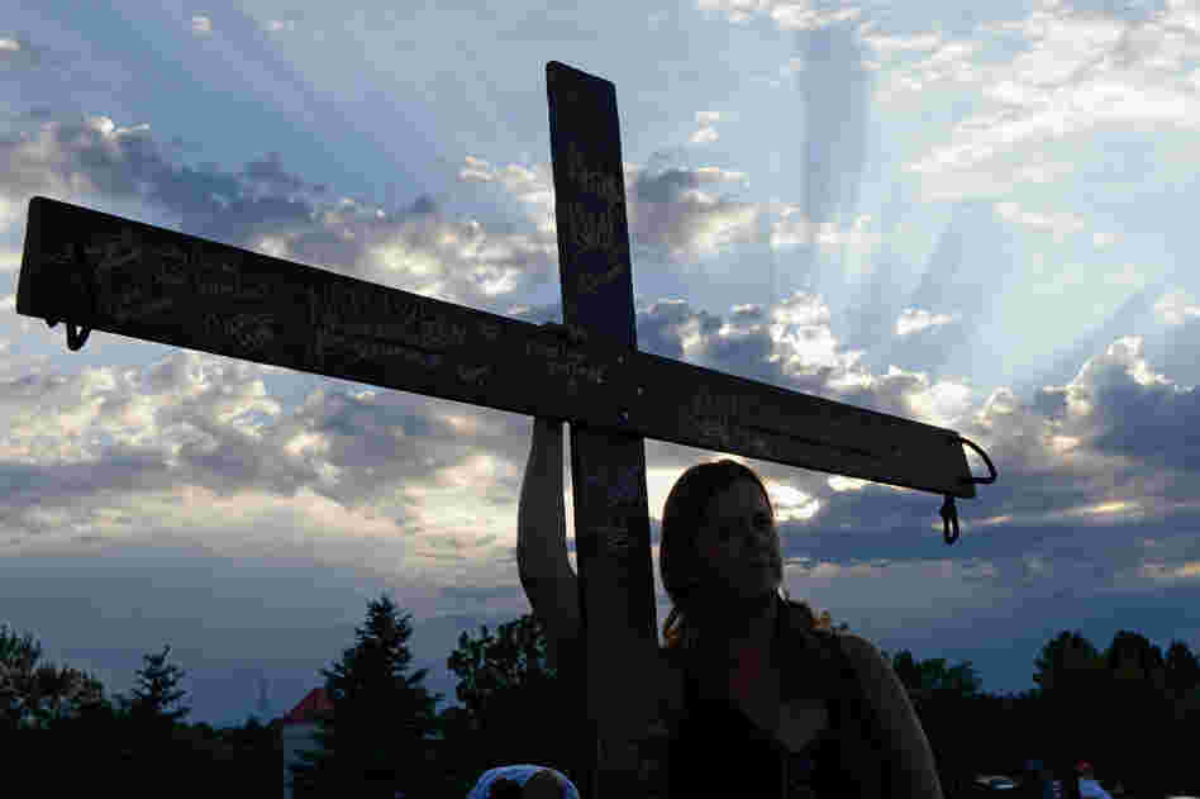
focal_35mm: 44
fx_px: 1466
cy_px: 400
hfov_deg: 44.5
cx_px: 600
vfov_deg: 30.5
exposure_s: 1/1000
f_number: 9
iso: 640
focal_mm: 44
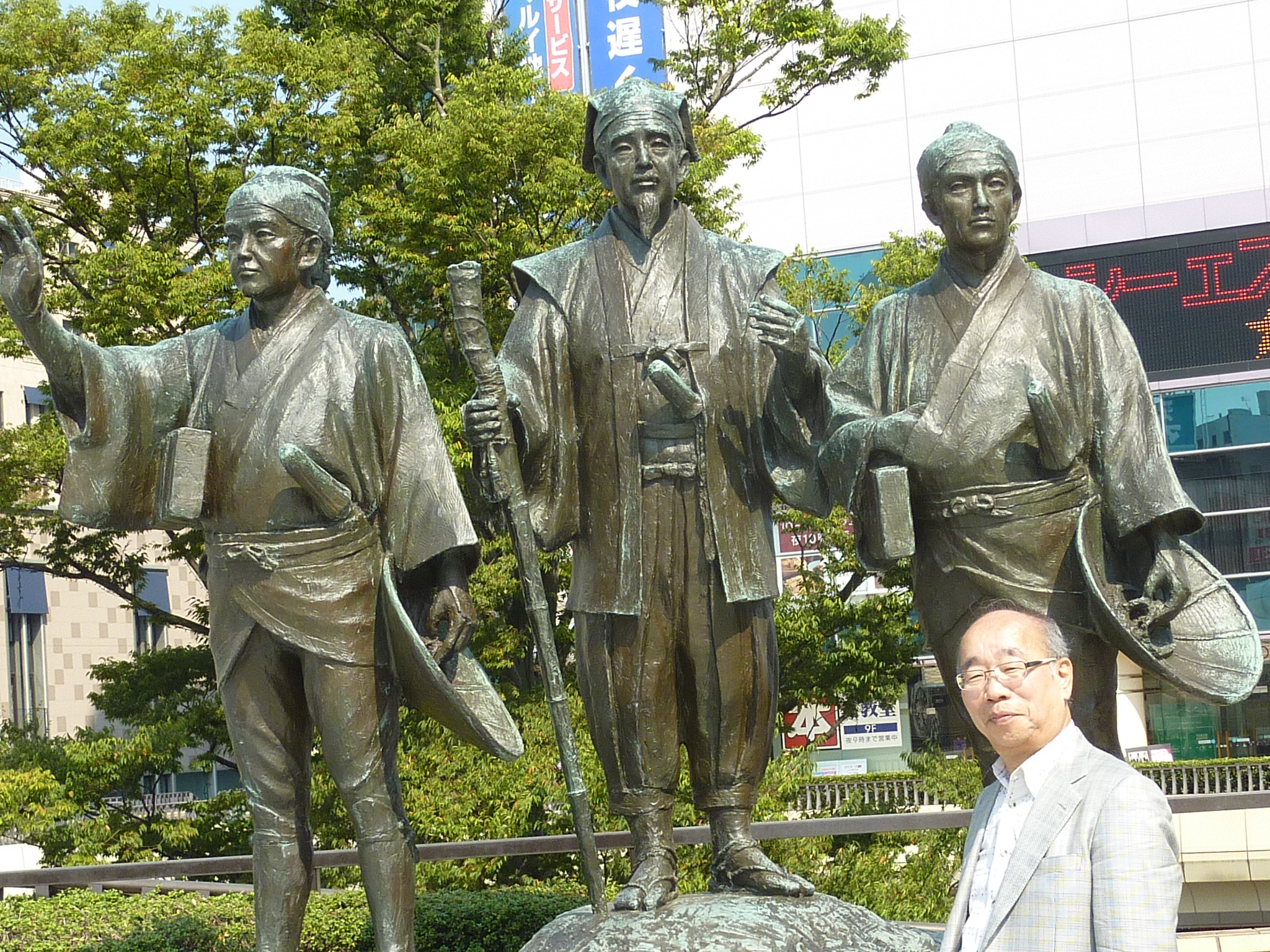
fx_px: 2605
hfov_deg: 27.4
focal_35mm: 71
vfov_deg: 20.7
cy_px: 476
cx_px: 635
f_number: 4
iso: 100
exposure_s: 1/400
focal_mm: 6.5
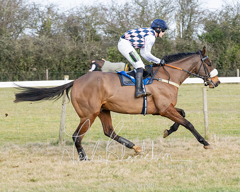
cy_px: 107
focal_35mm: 197
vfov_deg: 7.9
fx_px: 1396
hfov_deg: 9.8
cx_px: 182
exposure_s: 1/1000
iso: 400
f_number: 5
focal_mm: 91
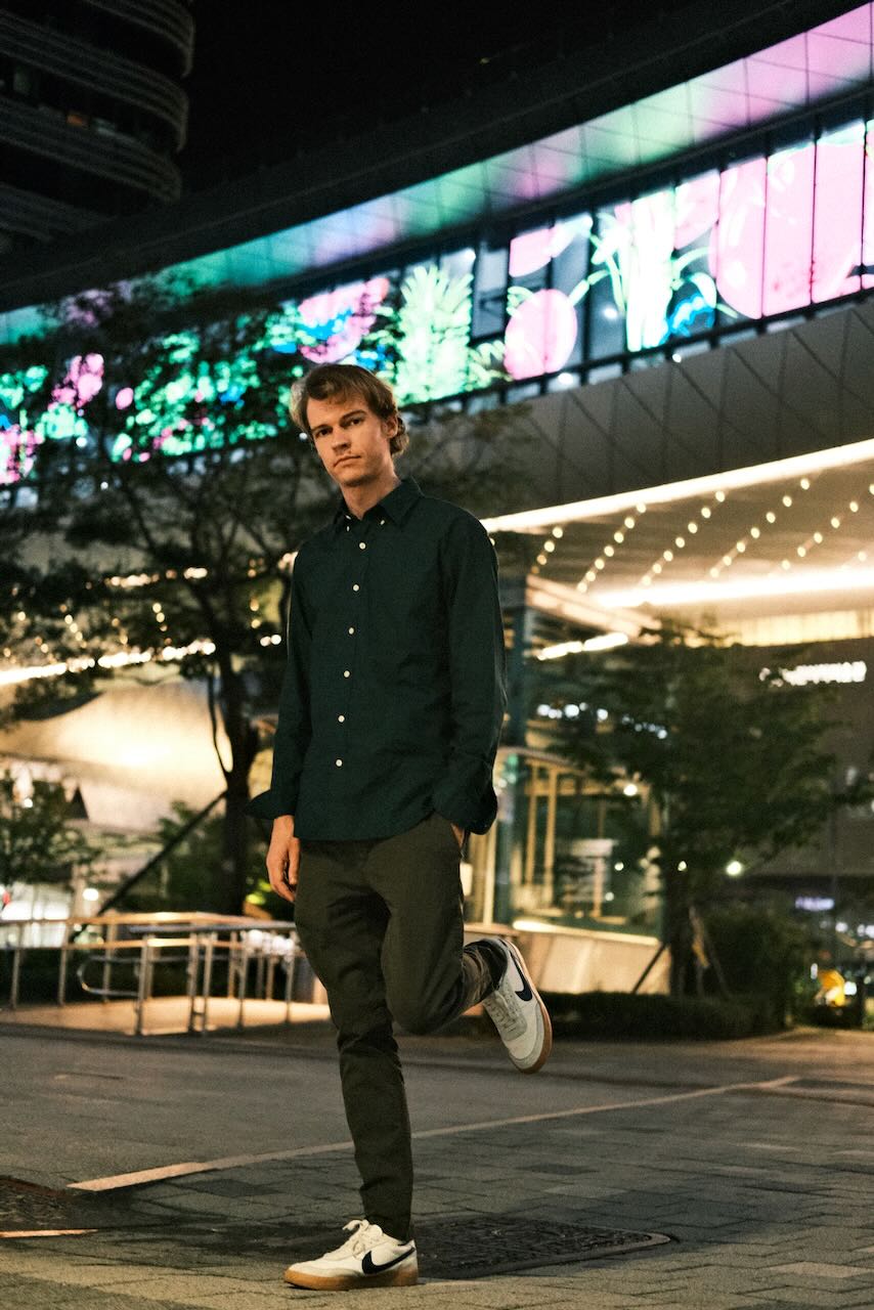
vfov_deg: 37.5
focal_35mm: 53
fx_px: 1929
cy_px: 655
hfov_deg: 25.5
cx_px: 437
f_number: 2
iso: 5000
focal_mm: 35
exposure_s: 1/105
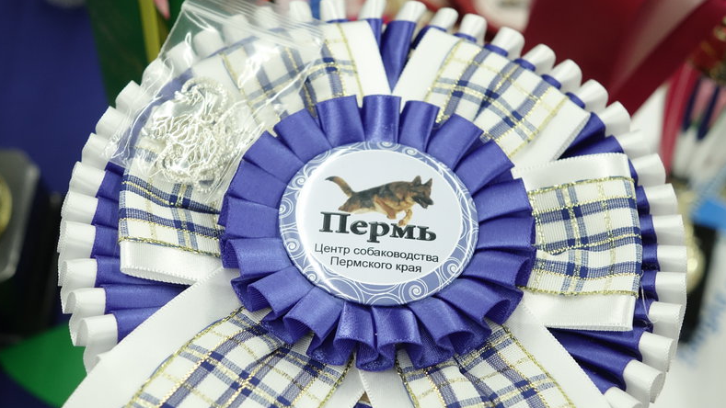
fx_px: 1328
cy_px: 237
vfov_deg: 17.5
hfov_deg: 30.6
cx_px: 363
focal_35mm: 69
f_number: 4
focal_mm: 23.79
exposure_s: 1/60
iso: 1000
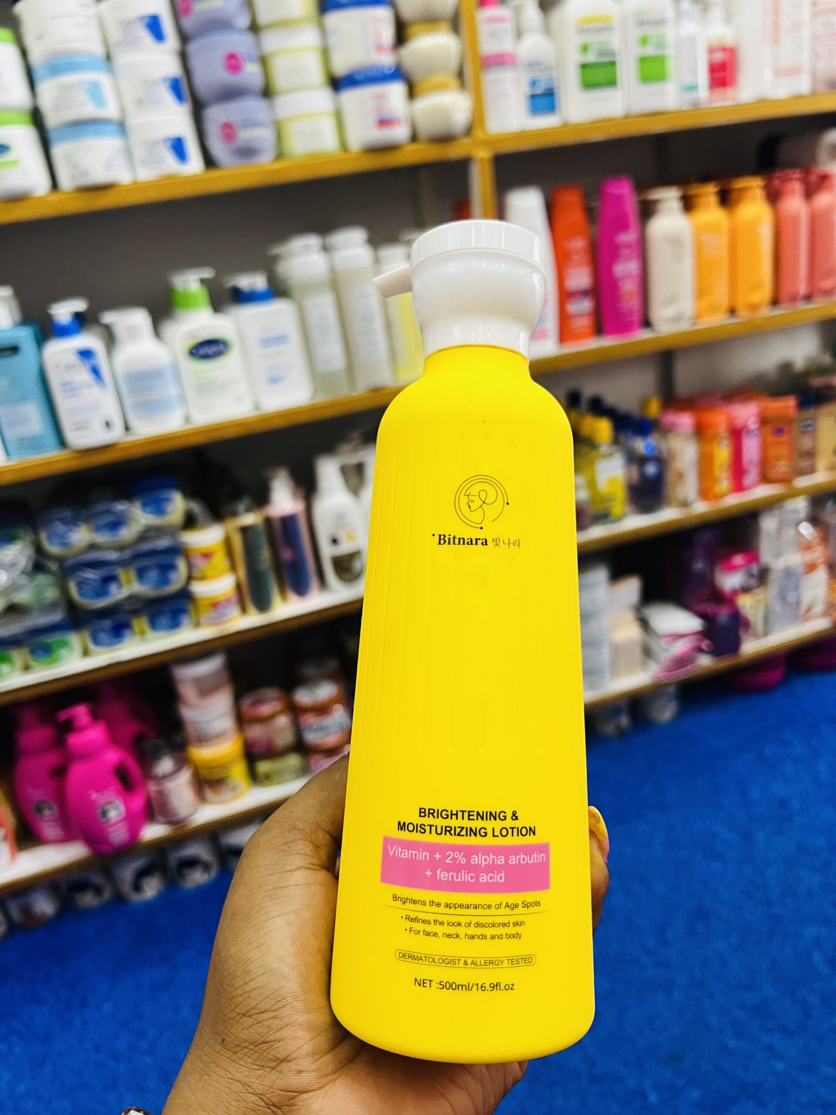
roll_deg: +7.7
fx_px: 837
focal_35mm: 26
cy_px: 558
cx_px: 418
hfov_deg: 53.1
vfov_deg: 67.3
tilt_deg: -21.7
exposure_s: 1/50
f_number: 1.5
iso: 125
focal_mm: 5.7
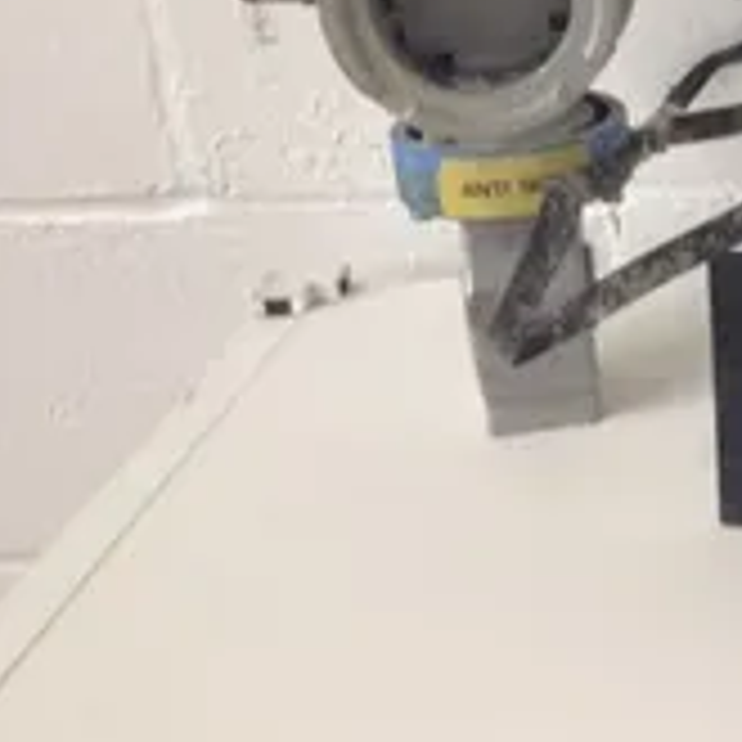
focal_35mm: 75
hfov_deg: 21.4
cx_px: 890
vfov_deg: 22.8
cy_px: 171
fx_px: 1819
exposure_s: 1/20
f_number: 2.4
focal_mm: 4.28
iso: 100
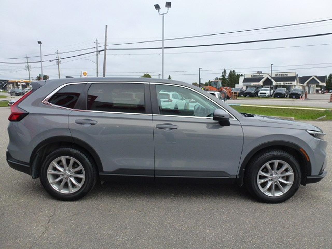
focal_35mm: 24
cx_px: 166
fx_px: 230
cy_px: 124
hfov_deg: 71.6
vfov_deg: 56.8
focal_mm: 4.3
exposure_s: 1/200
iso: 160
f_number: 4
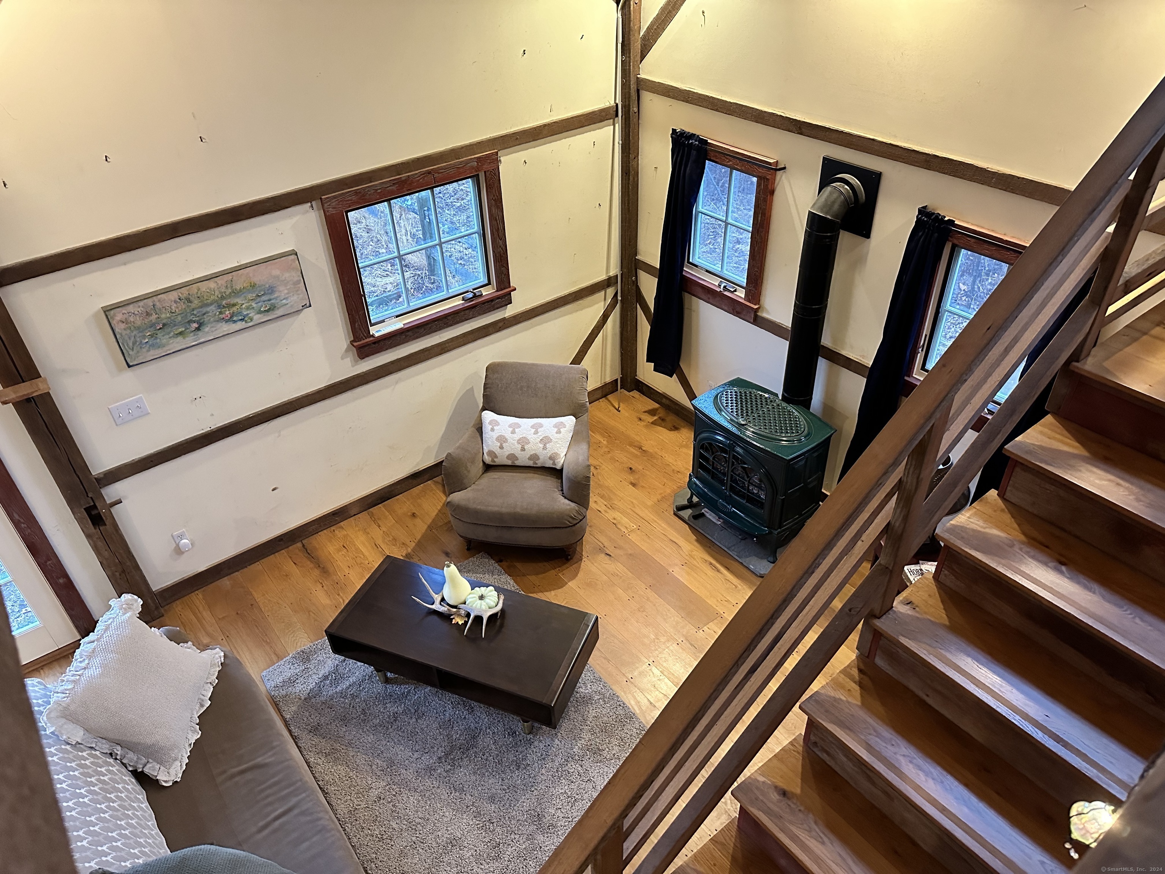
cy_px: 437
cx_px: 582
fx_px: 808
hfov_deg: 71.6
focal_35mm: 24
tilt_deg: -36.7
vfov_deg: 56.8
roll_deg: +1.6
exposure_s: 1/60
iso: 800
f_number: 1.78
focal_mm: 6.86
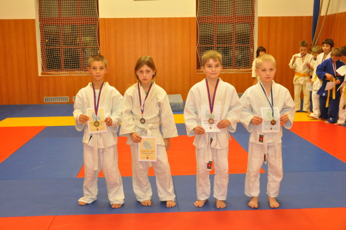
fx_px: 403
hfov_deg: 46.5
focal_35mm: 42
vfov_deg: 31.8
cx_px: 173
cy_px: 115
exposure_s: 1/60
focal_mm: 28
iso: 1600
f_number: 5
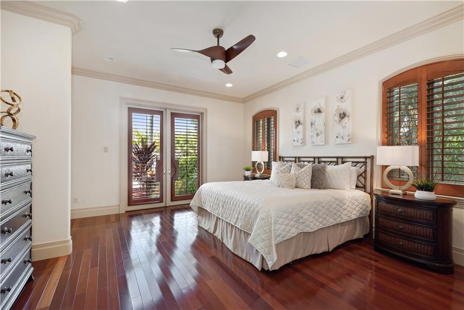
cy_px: 155
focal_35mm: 16
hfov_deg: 96.7
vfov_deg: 73.8
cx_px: 232
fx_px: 206
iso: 250
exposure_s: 1/5
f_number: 8
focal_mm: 16
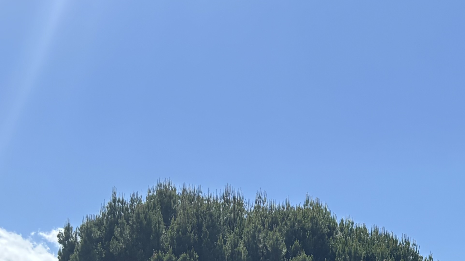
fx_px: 1036
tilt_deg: +1.9
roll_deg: -0.5
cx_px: 609
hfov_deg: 22.5
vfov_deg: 13.1
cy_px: 464
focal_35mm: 84
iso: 50
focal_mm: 5.96
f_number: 1.6
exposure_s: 1/2513
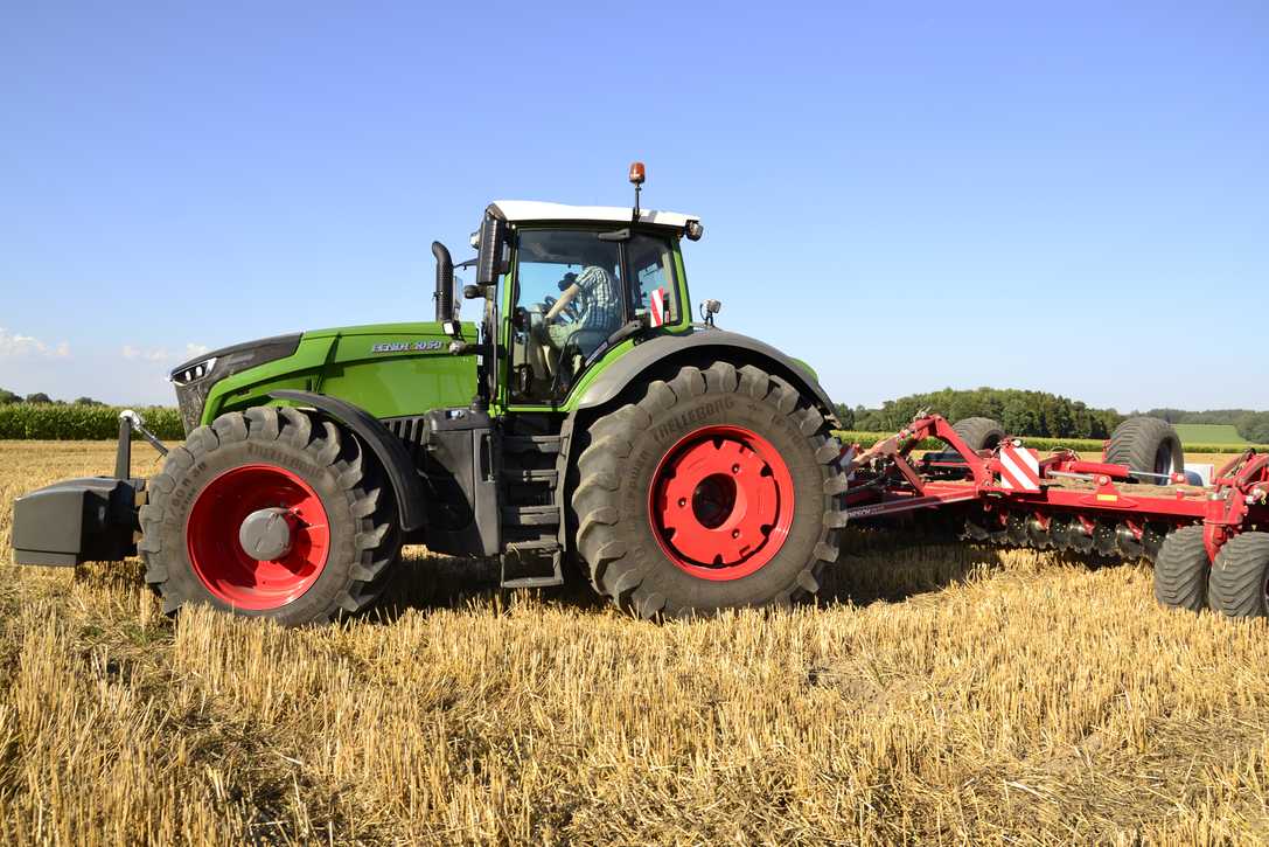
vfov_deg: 47.9
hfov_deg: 67.4
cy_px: 424
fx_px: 952
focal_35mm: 27
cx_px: 634
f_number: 7.1
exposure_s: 1/200
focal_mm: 18
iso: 100
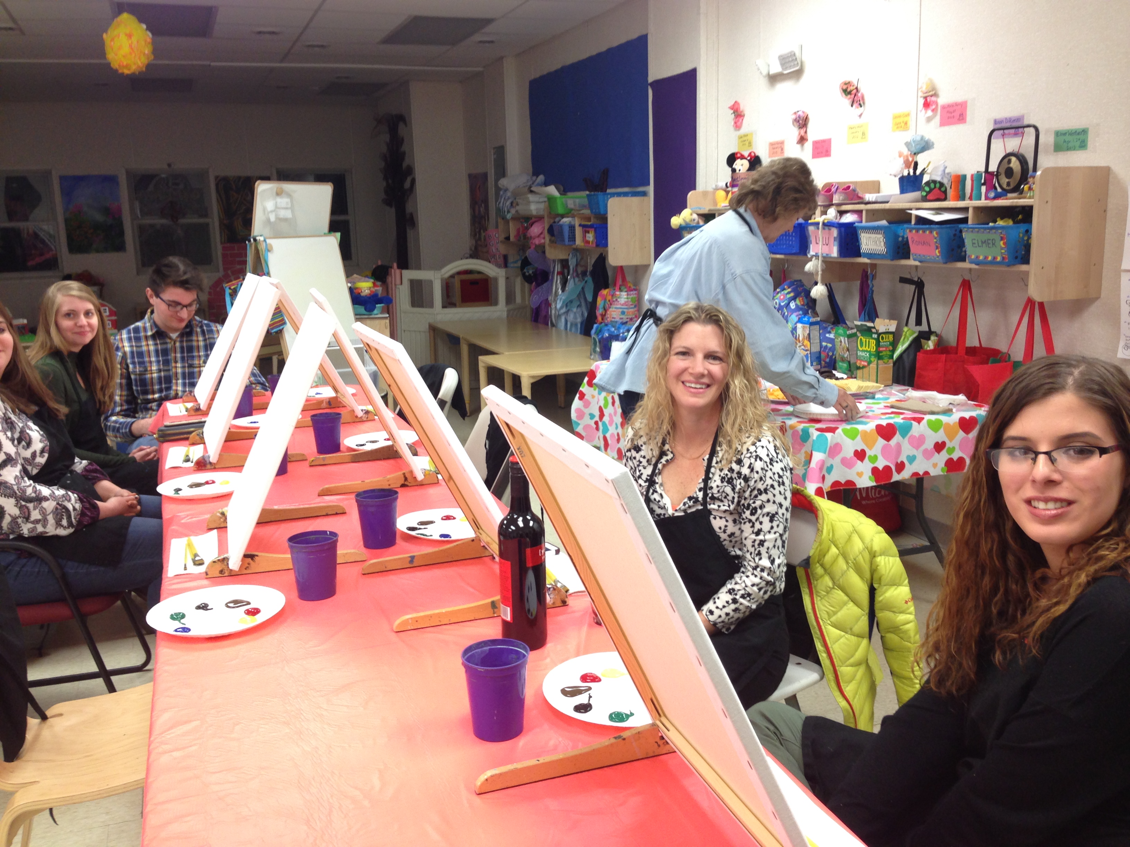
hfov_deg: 55.4
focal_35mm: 33
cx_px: 565
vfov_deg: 42.9
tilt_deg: -13.3
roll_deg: +0.3
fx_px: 1077
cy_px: 424
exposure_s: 1/20
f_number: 2.4
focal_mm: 4.12
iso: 64
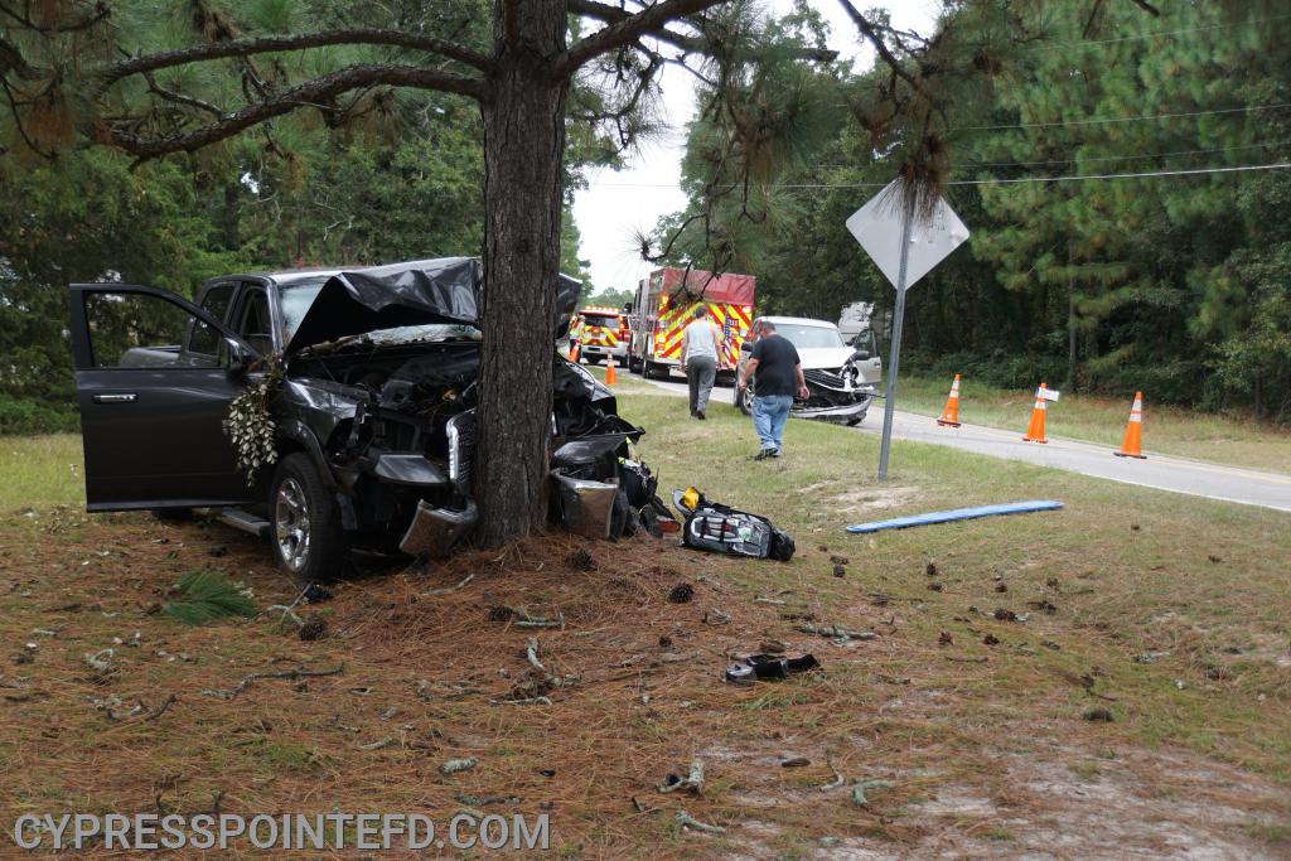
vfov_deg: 29.9
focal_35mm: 45
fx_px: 1614
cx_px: 646
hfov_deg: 43.6
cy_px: 430
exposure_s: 1/160
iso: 125
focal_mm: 30
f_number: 4
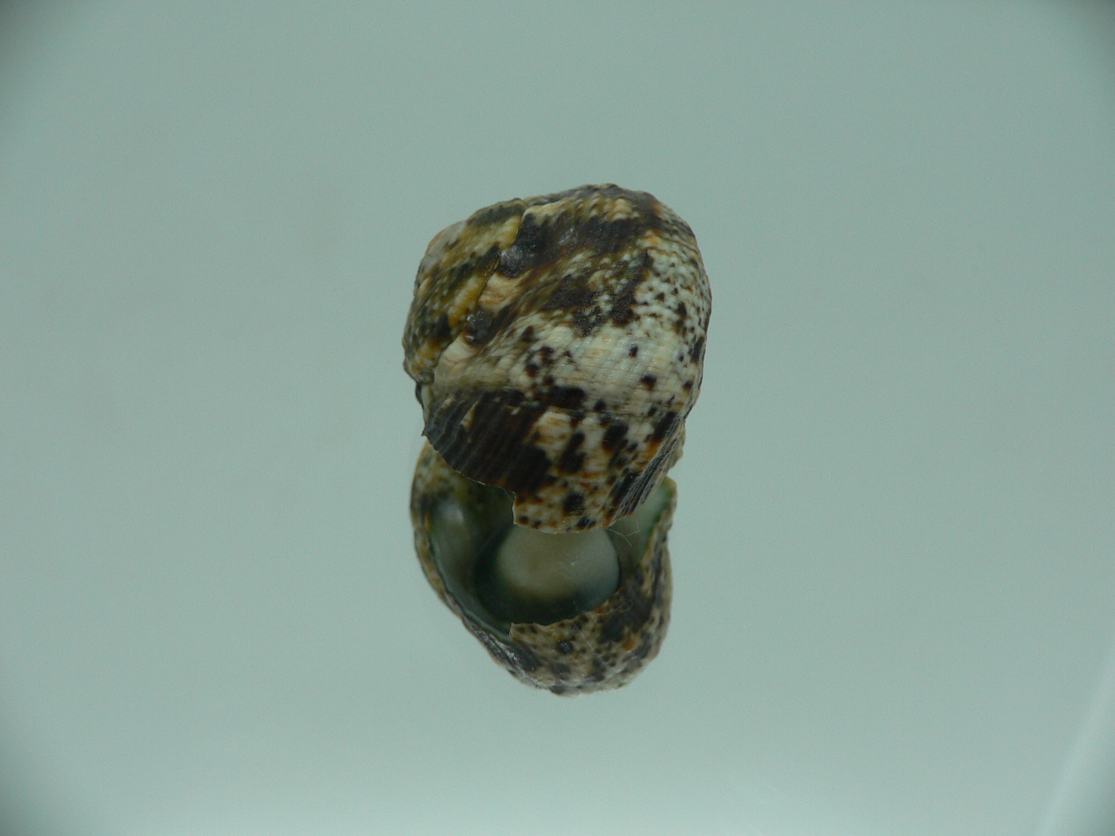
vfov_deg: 40.7
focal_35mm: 35
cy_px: 418
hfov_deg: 52.6
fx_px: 1127
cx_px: 558
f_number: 2.8
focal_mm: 4.6
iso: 80
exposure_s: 1/60
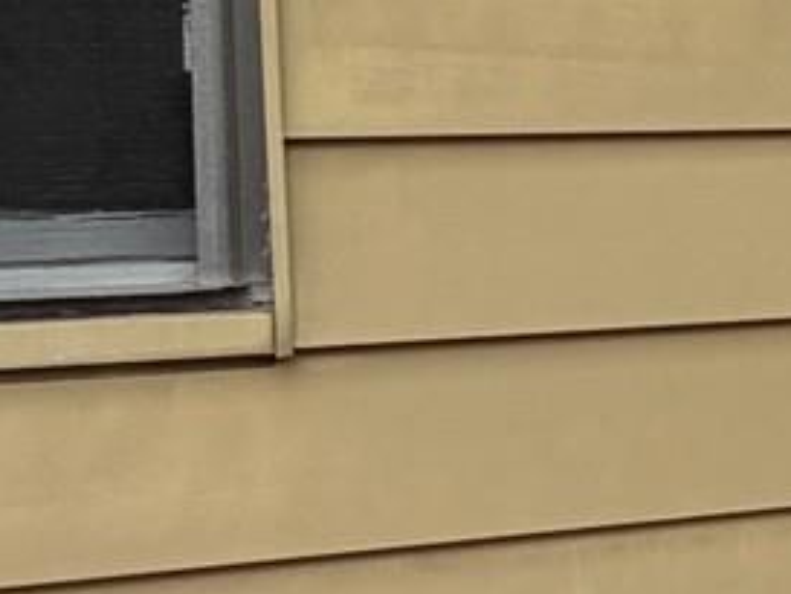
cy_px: 159
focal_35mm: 105
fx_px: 2400
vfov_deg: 14.1
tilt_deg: -1.7
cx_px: 2083
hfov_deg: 12.7
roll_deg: +1.7
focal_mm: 2.22
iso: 40
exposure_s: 1/686
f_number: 2.2
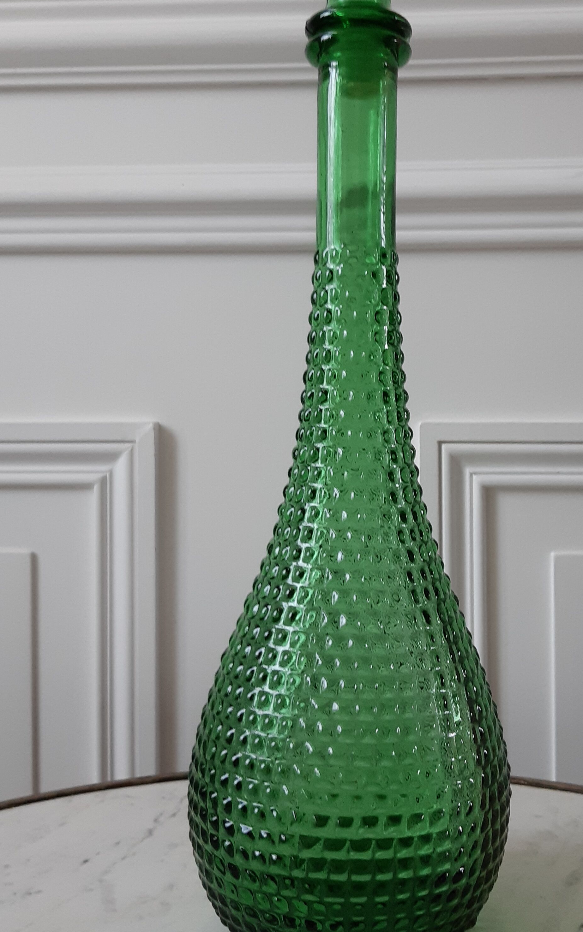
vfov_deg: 46.2
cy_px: 427
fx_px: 1093
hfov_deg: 29.7
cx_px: 373
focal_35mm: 43
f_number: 1.7
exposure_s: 1/60
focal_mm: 3.92
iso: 100
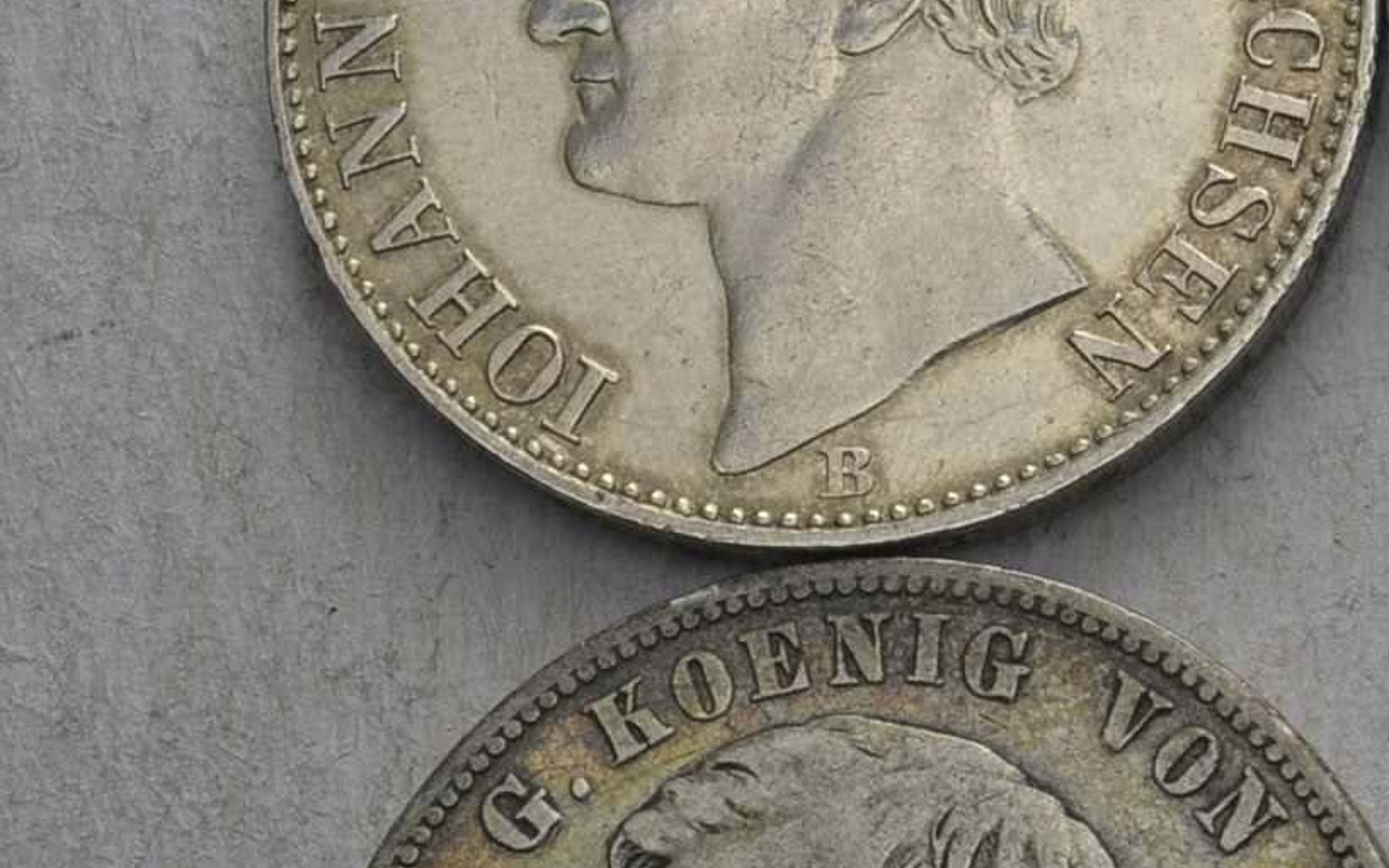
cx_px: 2041
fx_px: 6625
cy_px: 614
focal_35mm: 175
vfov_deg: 7.5
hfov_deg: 11.5
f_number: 14
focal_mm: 38
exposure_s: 1/250
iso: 400
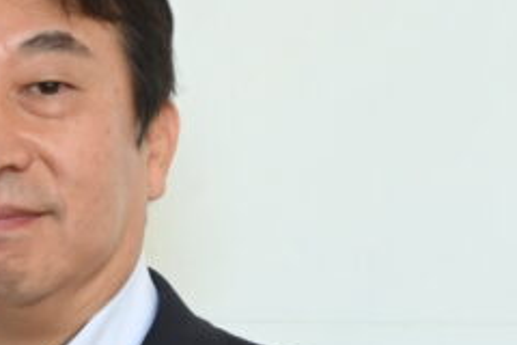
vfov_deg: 9.1
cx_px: -54
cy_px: 335
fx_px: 2154
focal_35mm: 150
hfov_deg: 13.4
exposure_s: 1/125
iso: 1000
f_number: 4.2
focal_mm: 24
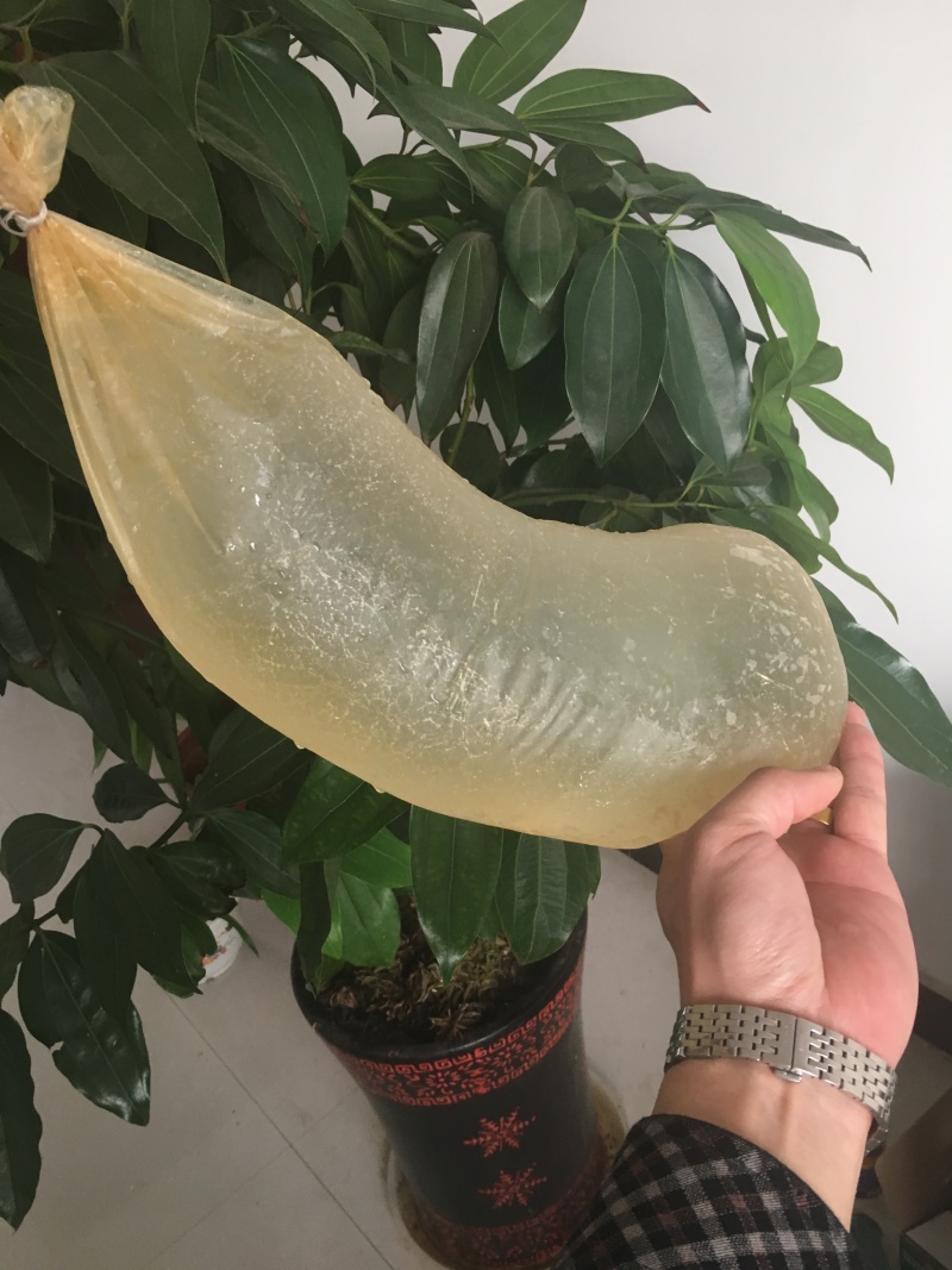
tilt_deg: -30.2
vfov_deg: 61.7
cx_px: 476
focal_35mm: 29
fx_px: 1064
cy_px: 635
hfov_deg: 48.2
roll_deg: +11.5
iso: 125
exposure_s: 1/33
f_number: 2.2
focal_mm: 4.15
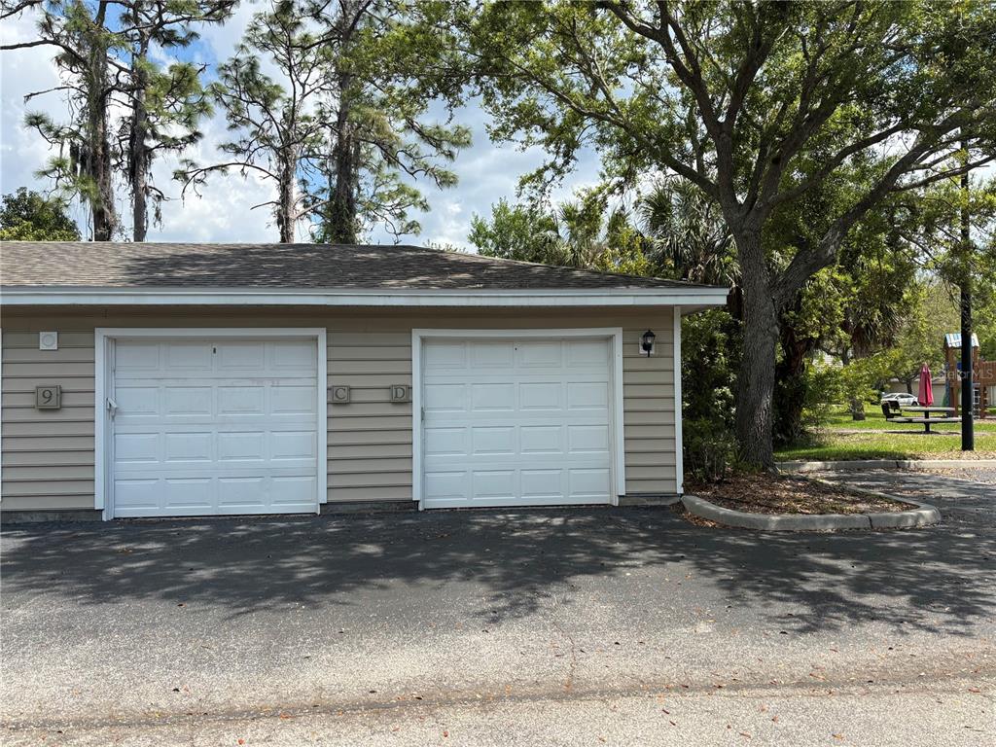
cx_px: 498
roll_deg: +1.2
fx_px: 748
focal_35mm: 26
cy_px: 374
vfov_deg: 53.1
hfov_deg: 67.3
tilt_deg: -0.5
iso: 50
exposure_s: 1/2342
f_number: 1.6
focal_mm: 5.96
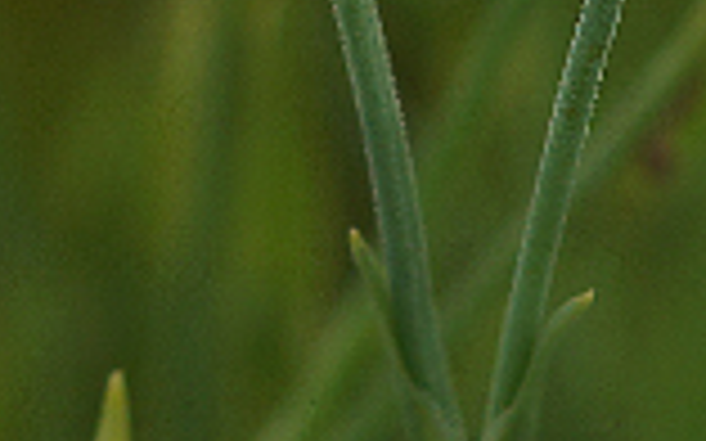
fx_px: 22427
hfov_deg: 1.8
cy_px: -657
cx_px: 432
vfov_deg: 1.1
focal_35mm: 1166
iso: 100
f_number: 5
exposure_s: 1/400
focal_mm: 100
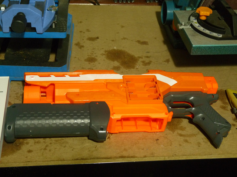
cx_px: 118
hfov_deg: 34.9
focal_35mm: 55
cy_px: 88
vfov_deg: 26.6
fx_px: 377
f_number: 3.2
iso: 400
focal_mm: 9.8
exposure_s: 1/8
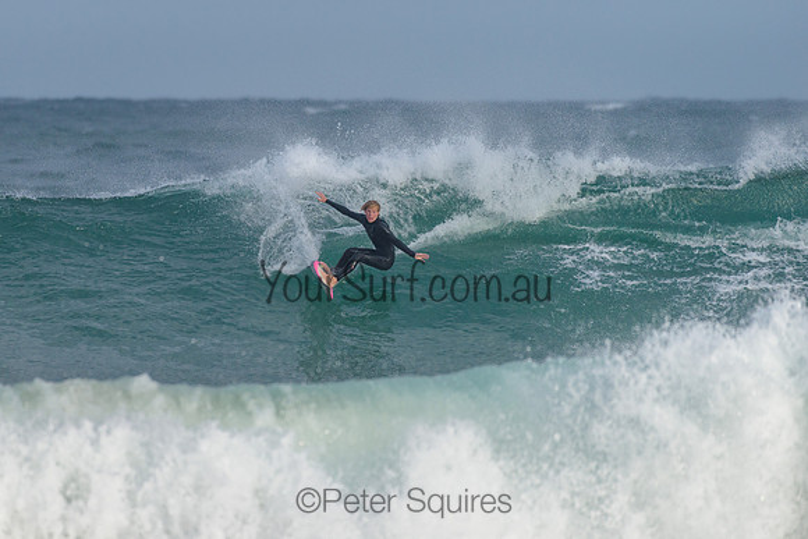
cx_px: 315
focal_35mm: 613
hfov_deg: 3.4
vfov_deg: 2.2
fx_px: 13751
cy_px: 211
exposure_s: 1/2000
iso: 400
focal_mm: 500
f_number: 5.6
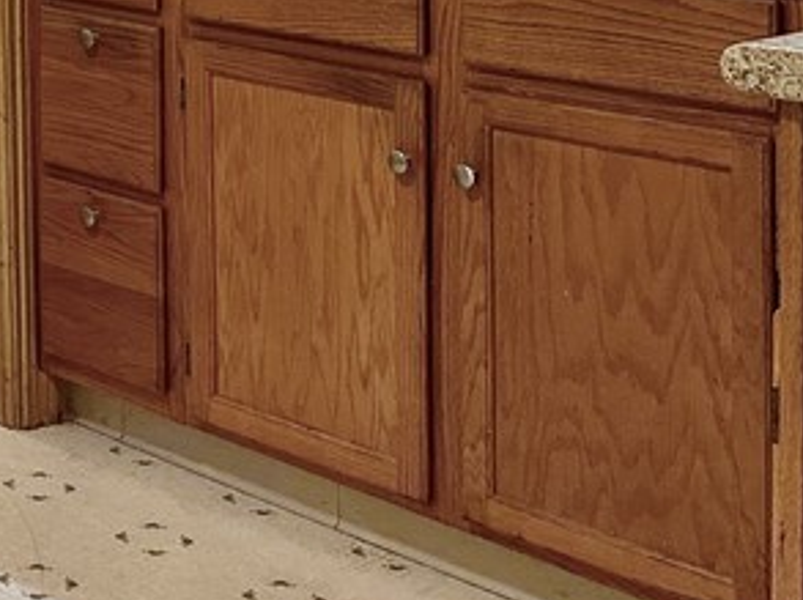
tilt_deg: -1.1
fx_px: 1946
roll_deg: +0.5
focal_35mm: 84
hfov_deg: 20.7
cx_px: -307
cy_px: -279
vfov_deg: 16.2
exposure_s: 1/120
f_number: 1.78
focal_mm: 6.86
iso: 160
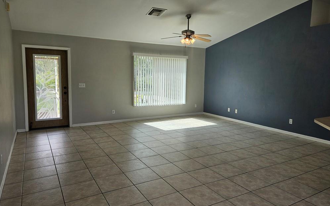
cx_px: 164
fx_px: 225
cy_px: 95
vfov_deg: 49.2
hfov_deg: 72.6
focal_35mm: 25
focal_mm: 5.4
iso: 25
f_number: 1.8
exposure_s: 1/212
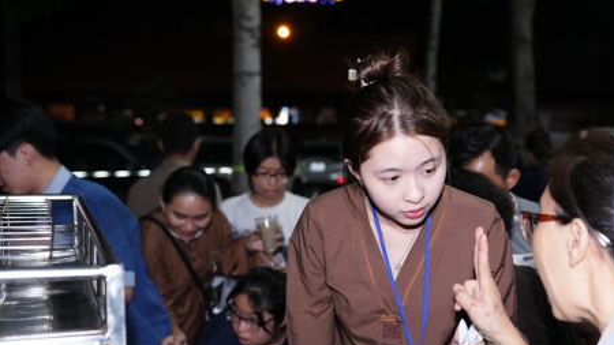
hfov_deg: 38.4
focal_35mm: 53
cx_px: 442
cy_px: 219
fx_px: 863
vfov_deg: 22.6
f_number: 2.8
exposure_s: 1/250
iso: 3200
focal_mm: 35
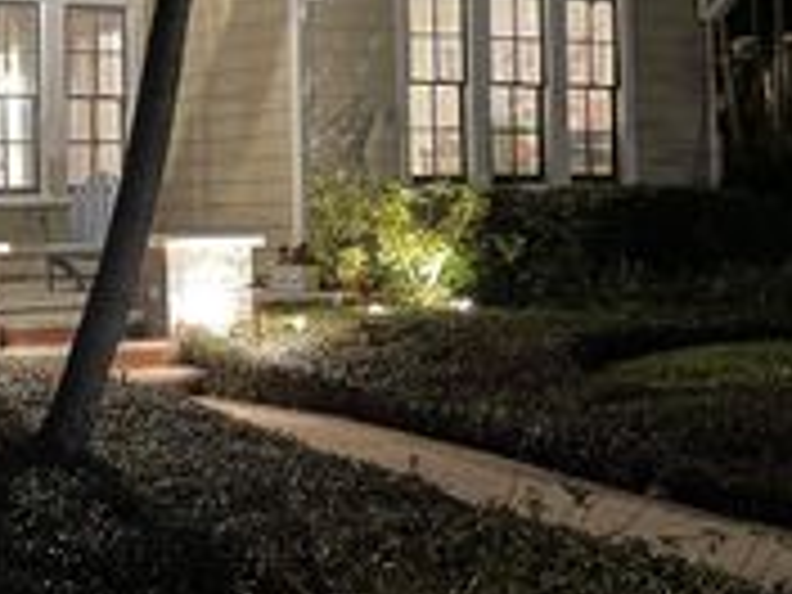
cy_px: 155
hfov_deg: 25.4
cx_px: 54
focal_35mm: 74
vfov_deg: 19.8
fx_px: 1693
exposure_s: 1/9
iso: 500
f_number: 1.6
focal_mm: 4.2
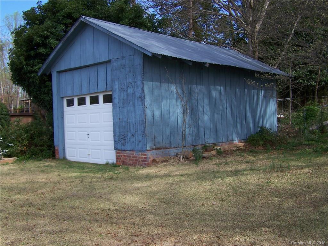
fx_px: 360
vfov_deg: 37.7
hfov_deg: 49.0
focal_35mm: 38
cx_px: 164
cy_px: 123
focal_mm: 6.3
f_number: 2.8
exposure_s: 1/400
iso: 64
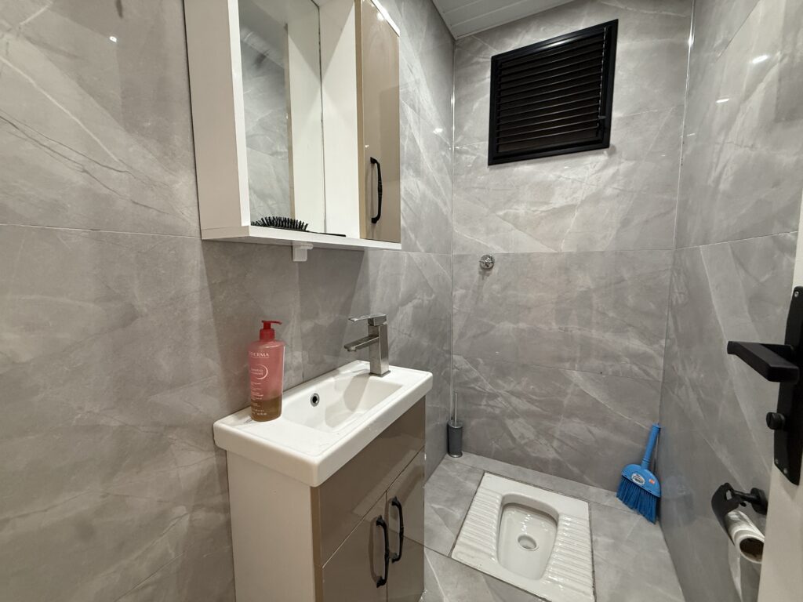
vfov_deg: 85.7
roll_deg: +0.3
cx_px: 402
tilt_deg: -6.5
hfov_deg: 102.1
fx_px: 325
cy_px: 301
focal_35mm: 14
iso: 250
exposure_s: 1/50
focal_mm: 2.22
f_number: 2.2
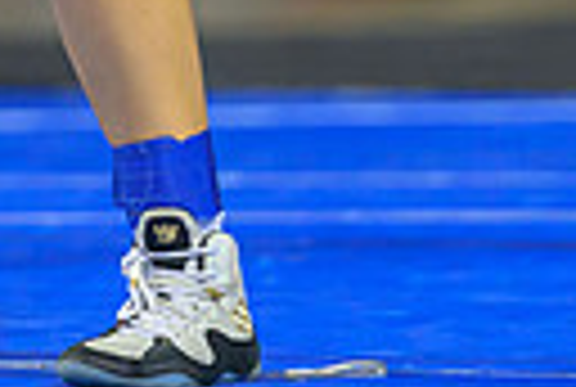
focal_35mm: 944
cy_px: -591
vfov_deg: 1.5
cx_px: -488
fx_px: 15139
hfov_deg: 2.2
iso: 2500
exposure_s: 1/800
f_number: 2.8
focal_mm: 175
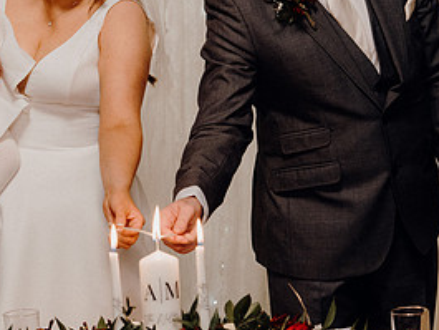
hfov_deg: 16.1
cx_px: 169
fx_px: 1548
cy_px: 130
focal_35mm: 122
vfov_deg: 12.2
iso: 2500
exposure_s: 1/160
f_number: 3.5
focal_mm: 58
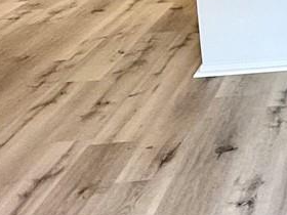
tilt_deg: -10.9
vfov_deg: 17.4
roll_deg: -0.3
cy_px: -57
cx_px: 519
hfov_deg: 18.8
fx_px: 663
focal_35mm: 80
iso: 64
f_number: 2.2
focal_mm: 2.22
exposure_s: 1/120
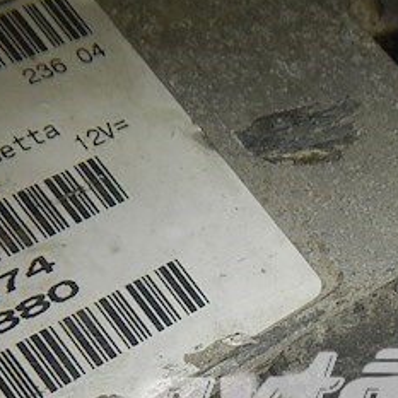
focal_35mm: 68
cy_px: 400
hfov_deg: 24.8
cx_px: 333
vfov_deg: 24.2
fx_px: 885
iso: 200
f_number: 7.8
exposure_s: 1/30
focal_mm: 5
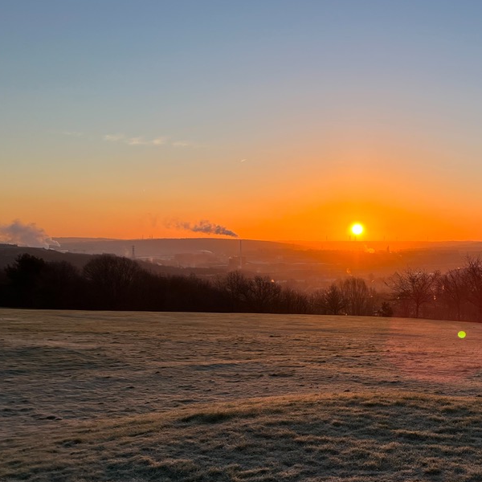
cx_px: 415
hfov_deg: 33.2
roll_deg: +0.3
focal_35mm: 49
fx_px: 772
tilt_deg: -3.0
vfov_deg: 34.6
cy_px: 280
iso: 50
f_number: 1.6
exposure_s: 1/1441
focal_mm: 5.1
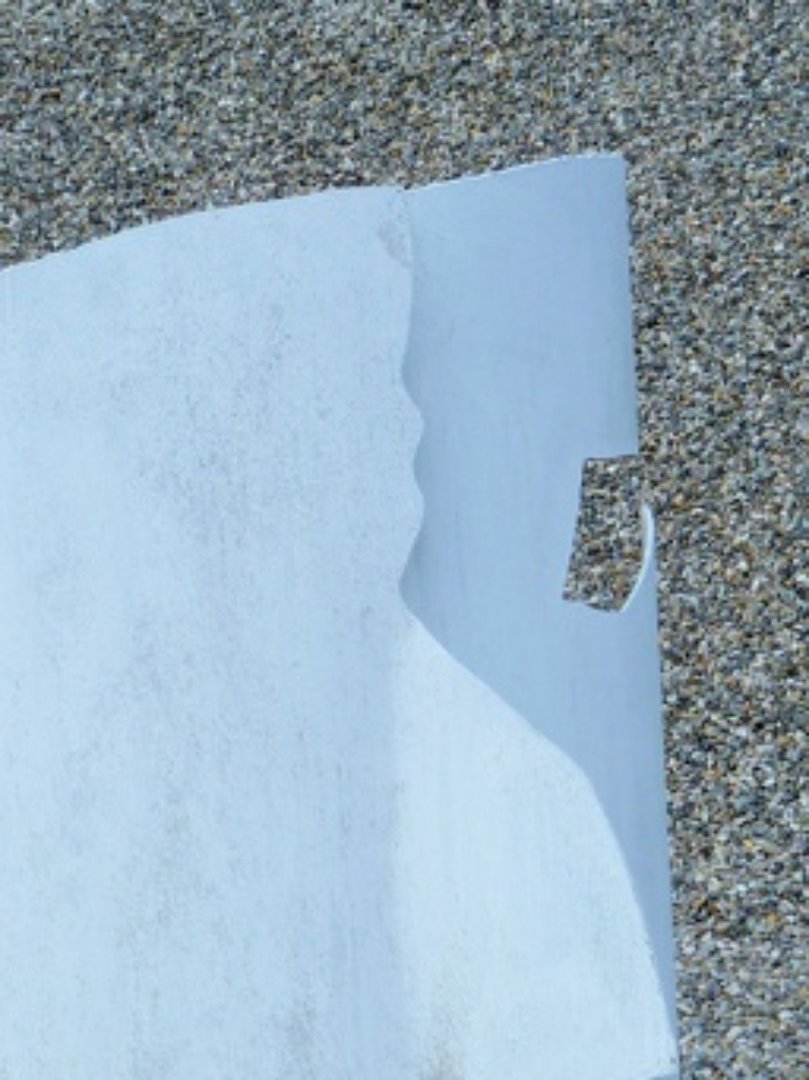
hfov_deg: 11.8
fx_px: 3900
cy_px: 906
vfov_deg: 15.6
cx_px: 223
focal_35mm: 125
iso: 80
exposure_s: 1/640
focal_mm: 11.9
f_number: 4.5
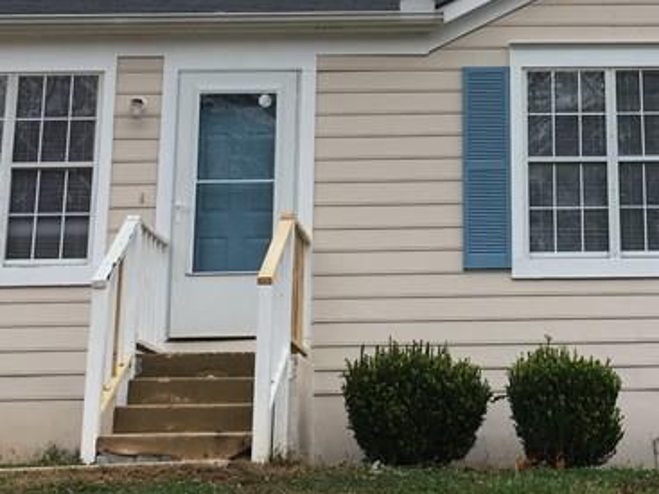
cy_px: 66
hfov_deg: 23.7
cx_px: 544
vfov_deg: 18.0
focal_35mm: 81
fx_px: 1542
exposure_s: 1/388
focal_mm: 4.15
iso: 25
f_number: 2.2
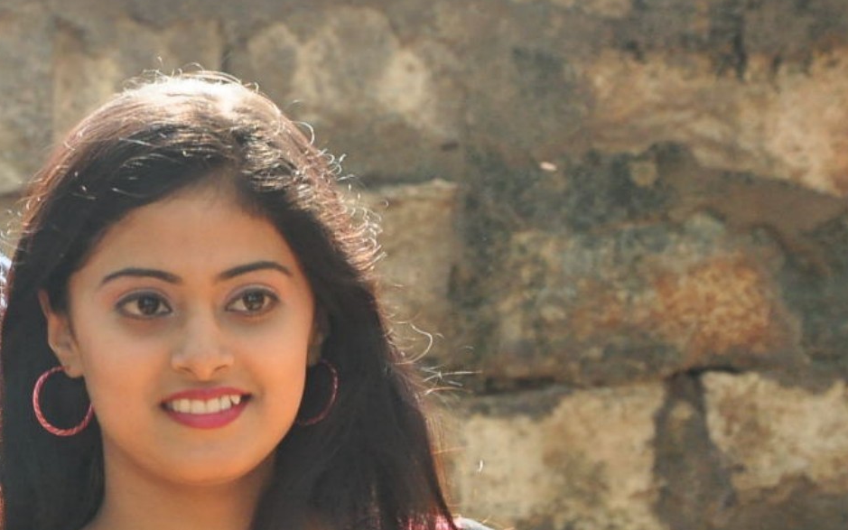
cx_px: -3
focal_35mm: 360
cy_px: 318
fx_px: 8320
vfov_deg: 3.6
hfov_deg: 5.8
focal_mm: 98
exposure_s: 1/125
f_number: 7.1
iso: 1000
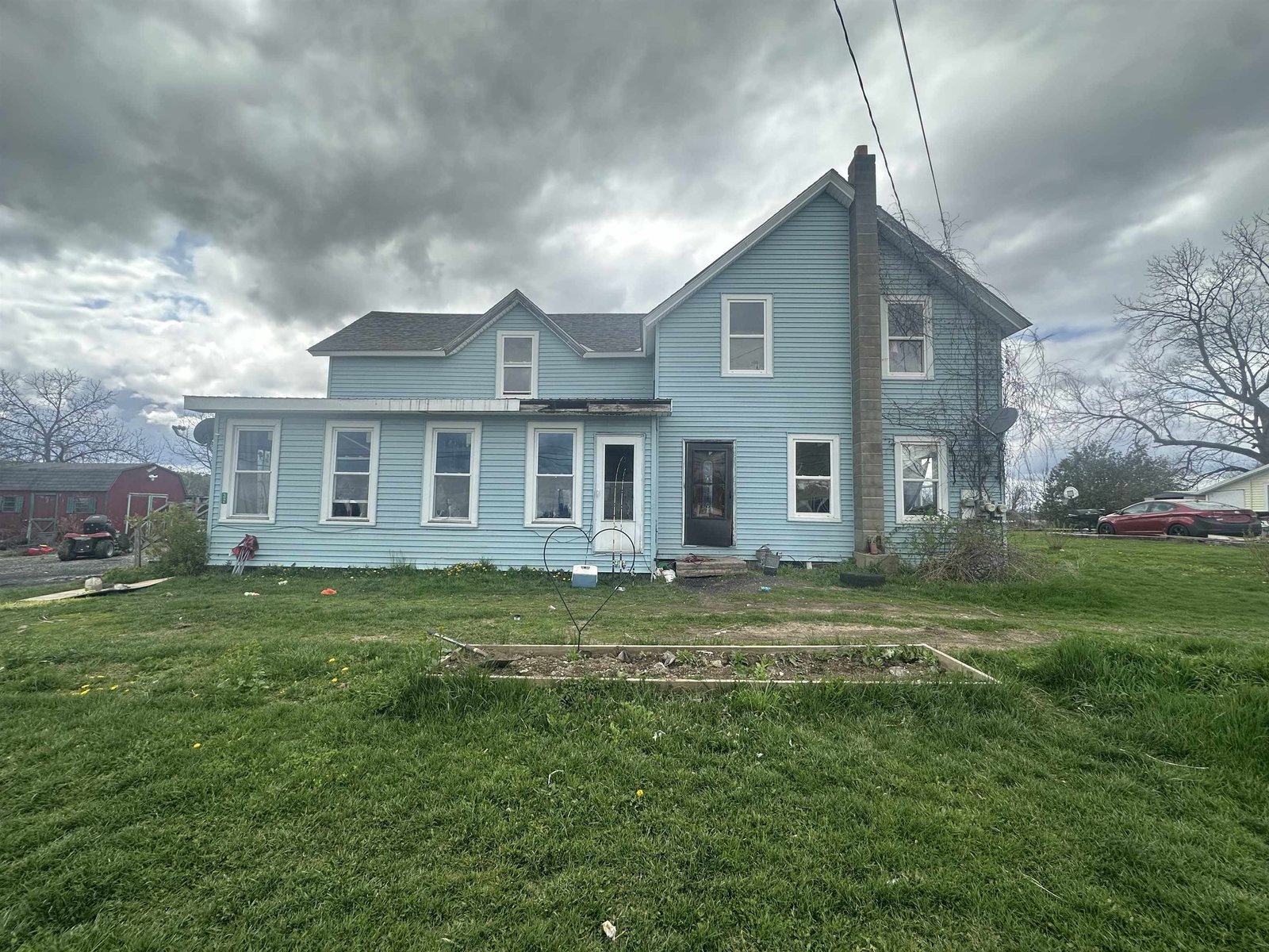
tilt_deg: +3.9
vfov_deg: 85.7
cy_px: 476
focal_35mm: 14
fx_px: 513
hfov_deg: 102.1
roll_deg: -1.1
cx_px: 634
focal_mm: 2.22
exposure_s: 1/903
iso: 50
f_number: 2.2
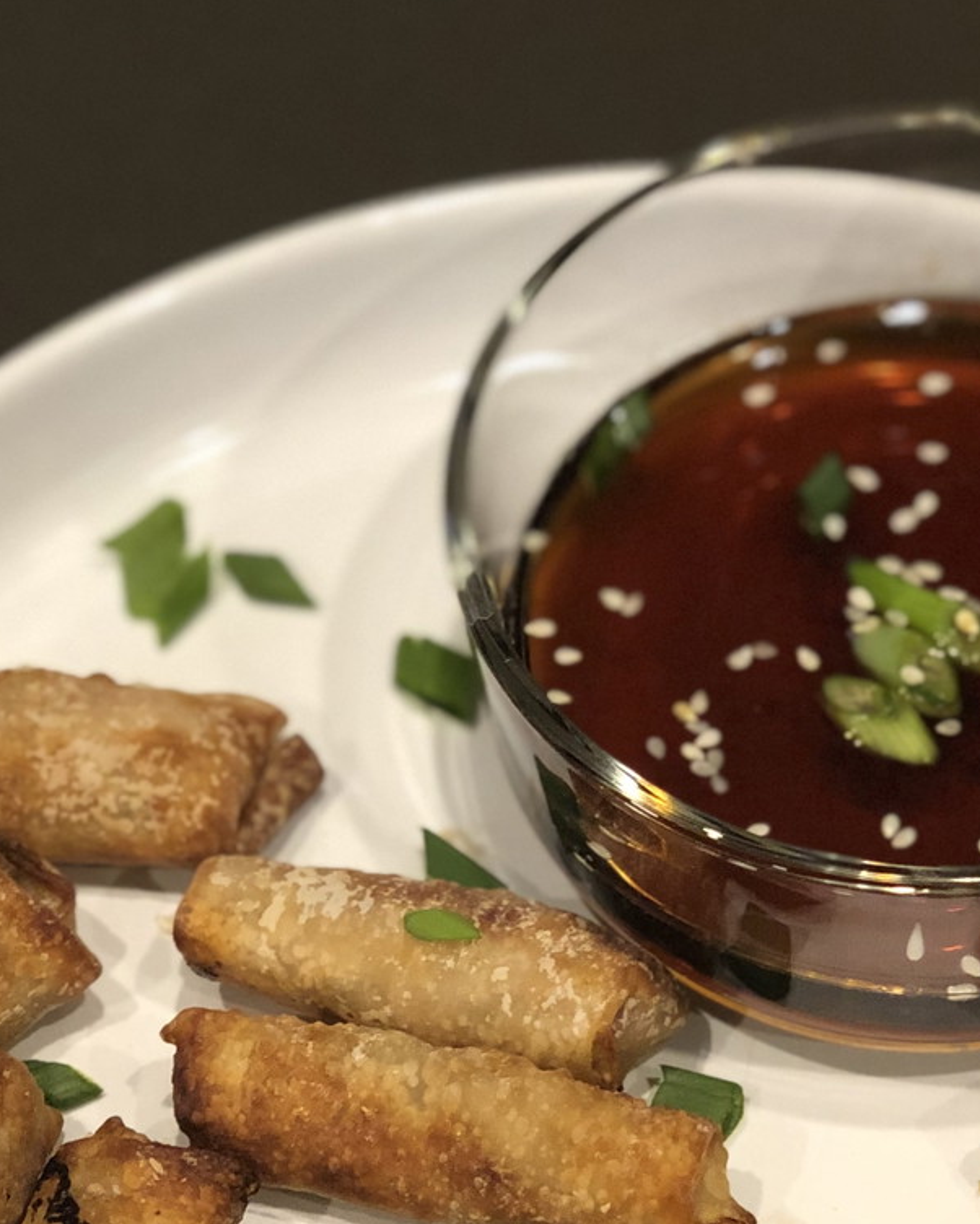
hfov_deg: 14.2
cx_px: 783
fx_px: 3914
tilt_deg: -57.5
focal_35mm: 108
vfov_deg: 17.6
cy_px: 965
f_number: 2.4
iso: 125
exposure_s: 1/30
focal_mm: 6
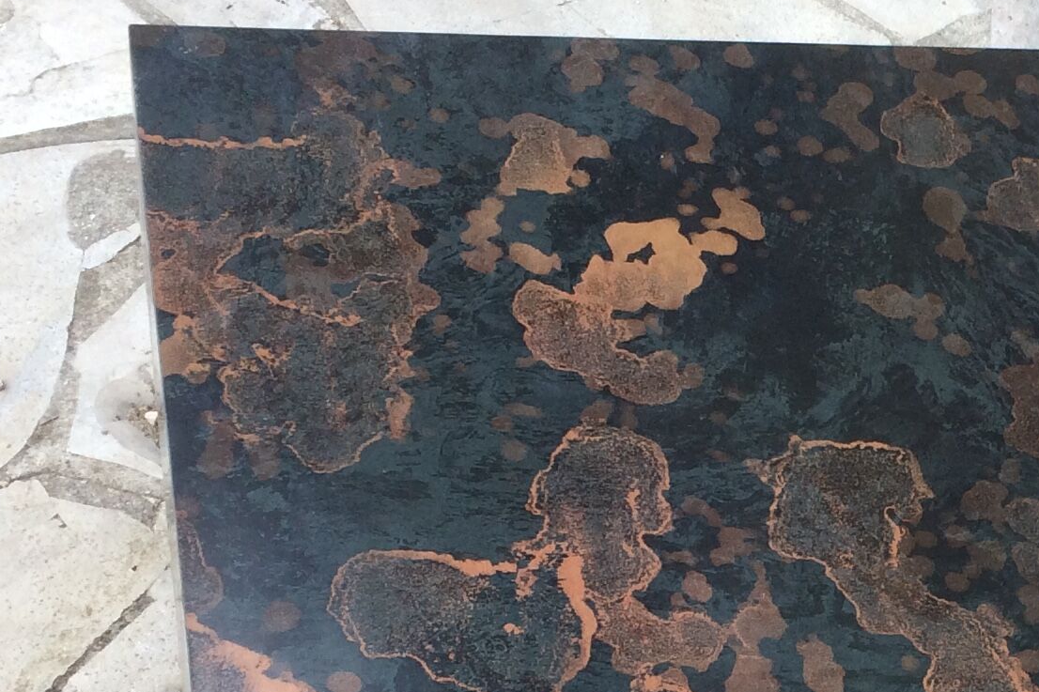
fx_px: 2568
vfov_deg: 15.0
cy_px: 744
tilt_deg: -50.9
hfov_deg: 22.0
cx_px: 1037
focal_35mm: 89
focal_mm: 4.15
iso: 32
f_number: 2.2
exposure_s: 1/268
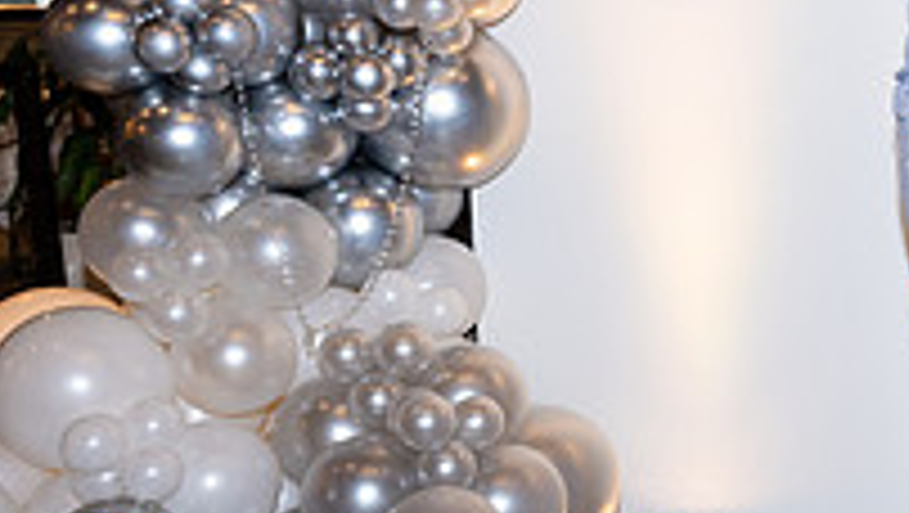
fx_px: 2002
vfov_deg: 14.6
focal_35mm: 83
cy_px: 223
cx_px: 1233
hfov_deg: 22.4
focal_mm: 27
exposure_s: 1/80
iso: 1000
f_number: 5.6
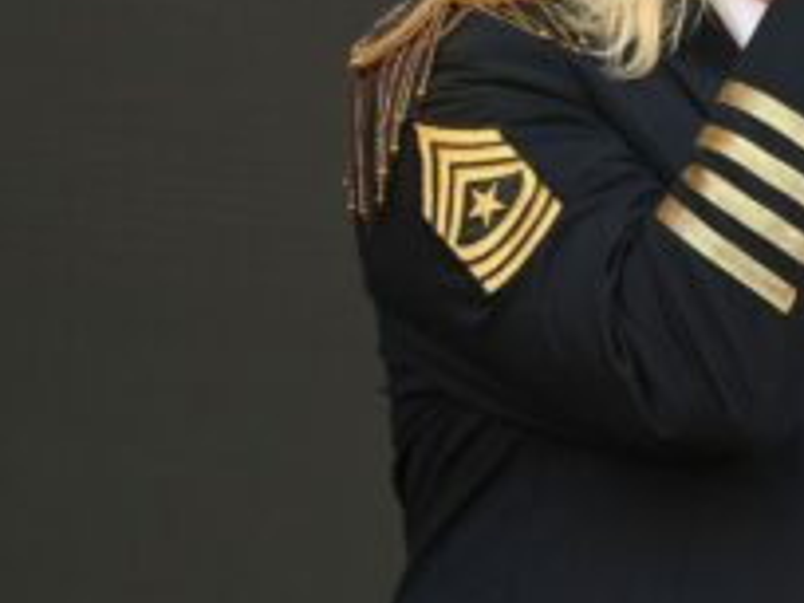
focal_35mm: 359
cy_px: 35
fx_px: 8338
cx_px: 942
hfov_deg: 5.5
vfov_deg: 4.1
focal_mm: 66
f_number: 5
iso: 160
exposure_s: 1/160
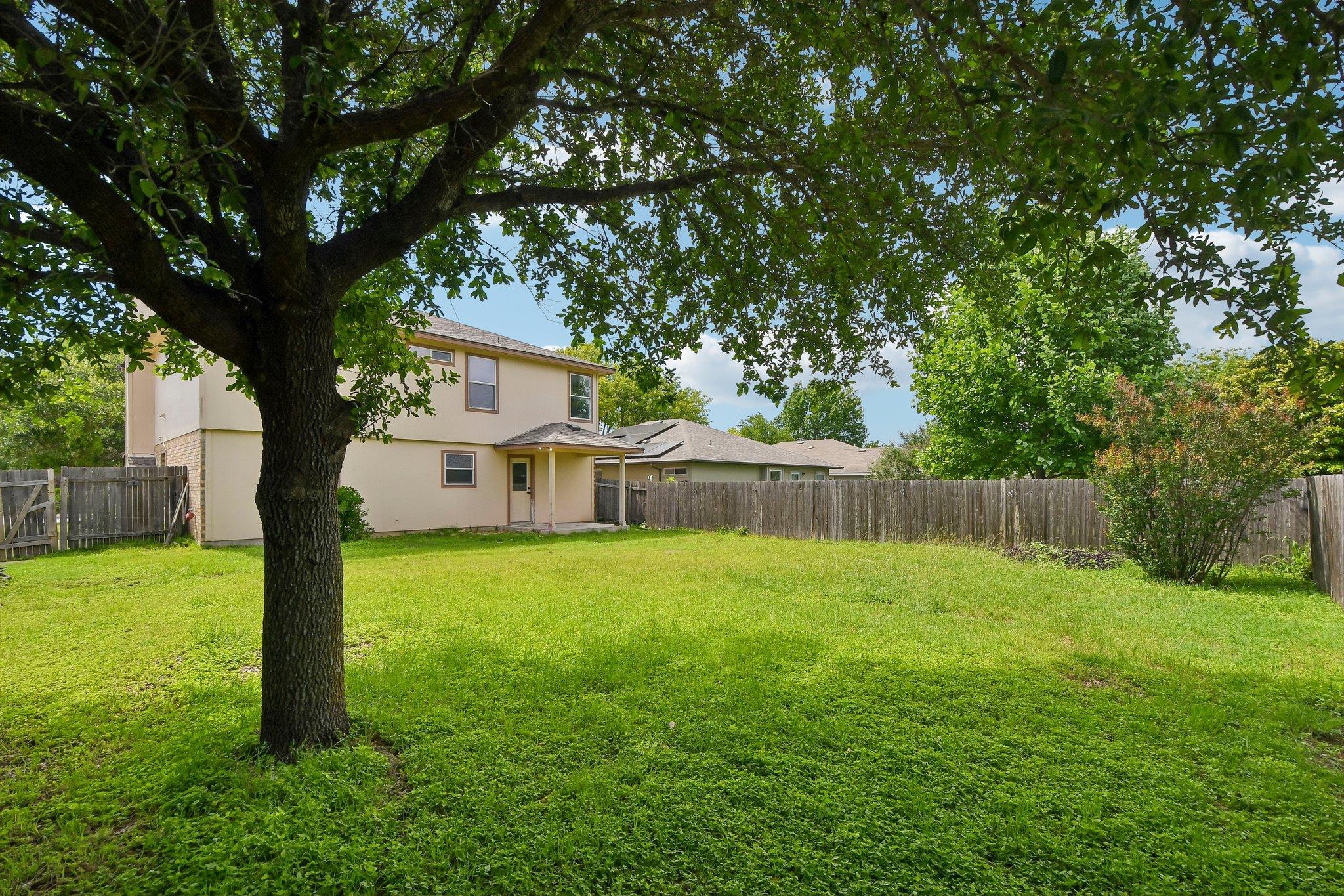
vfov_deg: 77.3
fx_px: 560
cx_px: 672
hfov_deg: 100.4
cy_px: 448
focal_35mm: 15
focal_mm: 10
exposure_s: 1/1000
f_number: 8
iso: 400
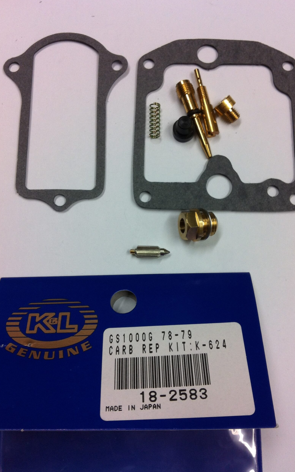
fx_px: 489
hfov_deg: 33.6
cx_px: 154
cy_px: 231
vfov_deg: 51.5
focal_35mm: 38
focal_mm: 3.85
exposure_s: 1/40
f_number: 2.8
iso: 80
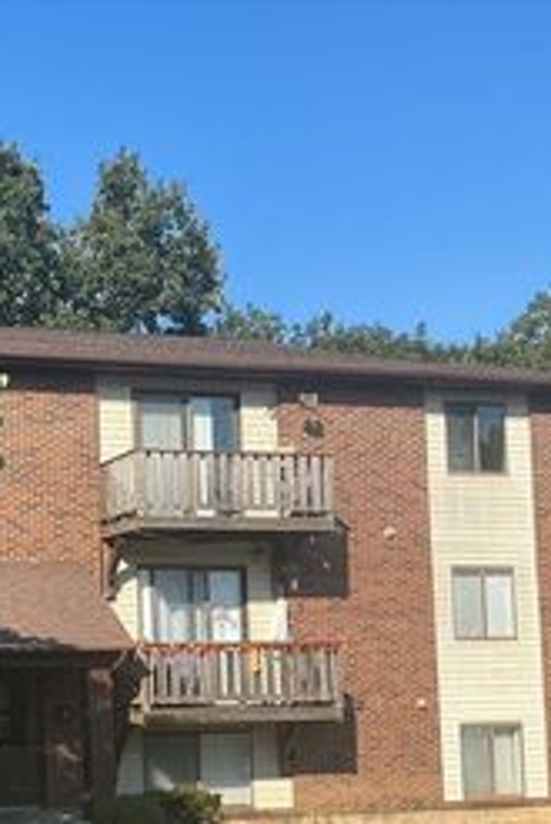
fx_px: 1398
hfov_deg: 21.3
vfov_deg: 32.3
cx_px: -37
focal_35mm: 61
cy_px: 605
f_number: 1.8
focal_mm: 3
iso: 25
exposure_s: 1/1121
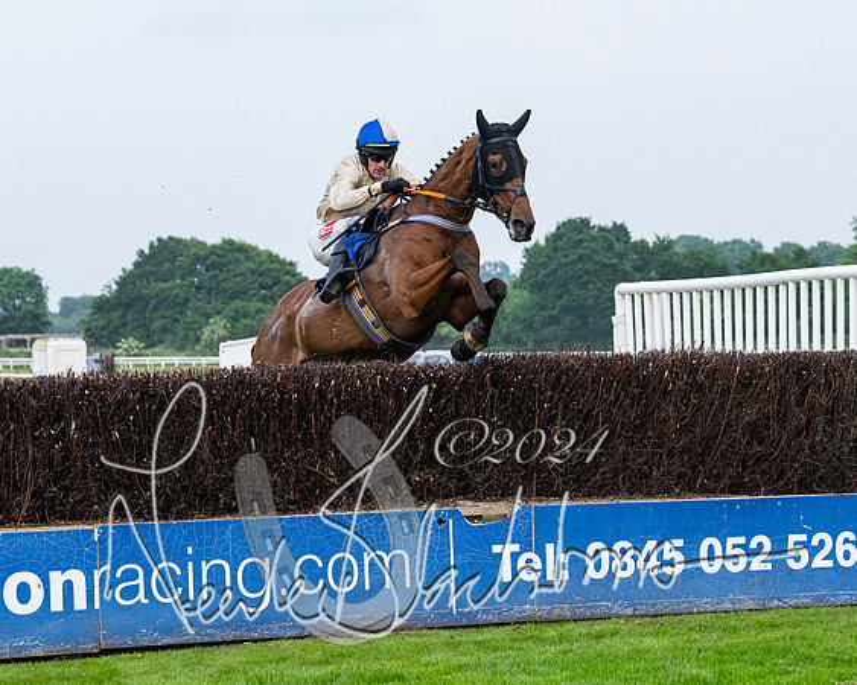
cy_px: 305
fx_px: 3231
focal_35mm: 127
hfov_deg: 15.1
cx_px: 404
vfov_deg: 12.1
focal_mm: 70
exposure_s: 1/2000
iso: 800
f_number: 4
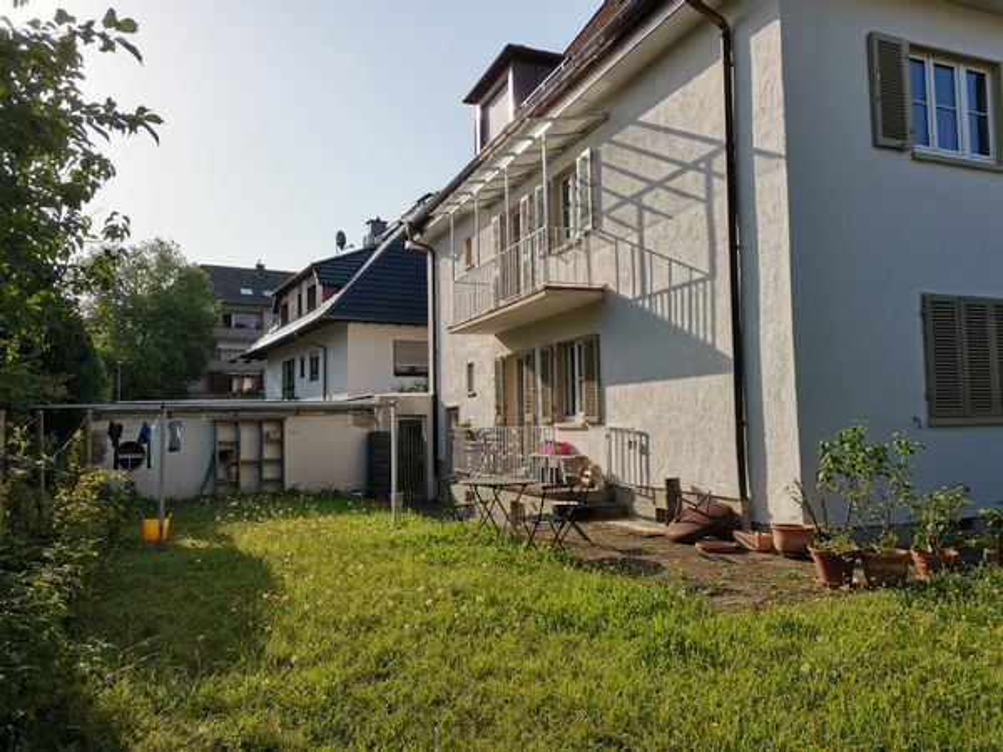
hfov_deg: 67.3
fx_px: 753
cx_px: 502
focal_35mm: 26
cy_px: 376
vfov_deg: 53.1
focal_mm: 4.75
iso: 50
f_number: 1.8
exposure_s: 1/2646
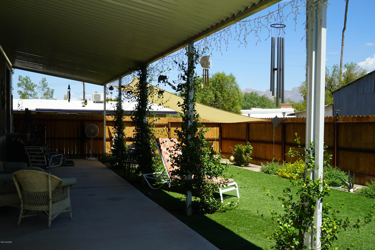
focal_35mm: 33
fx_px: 344
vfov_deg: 40.0
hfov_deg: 57.2
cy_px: 125
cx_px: 188
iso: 100
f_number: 13
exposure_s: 1/80
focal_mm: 33
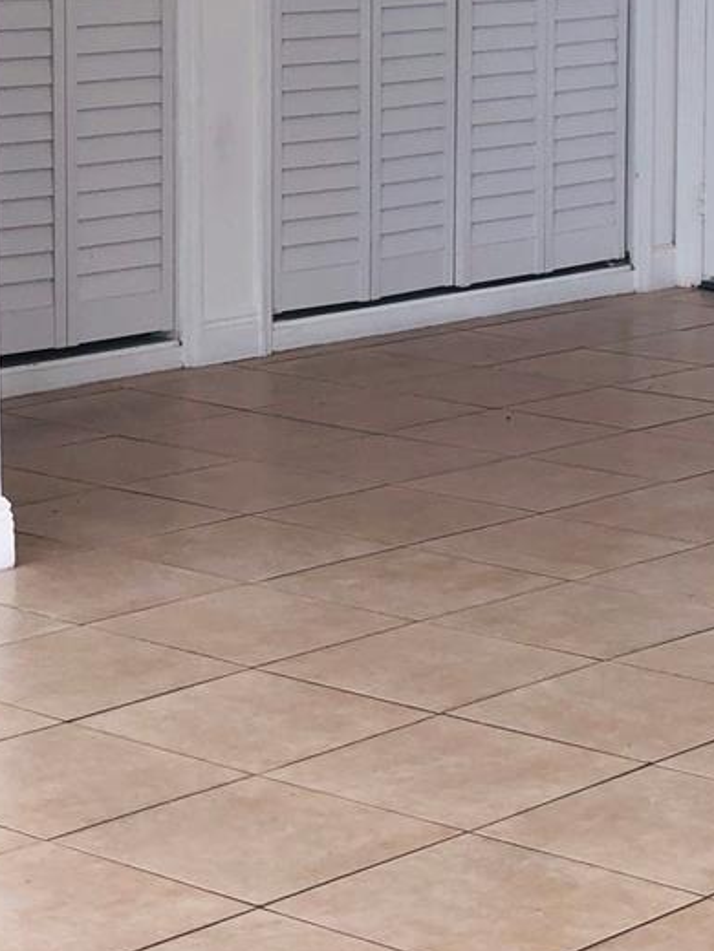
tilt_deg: -7.6
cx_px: 417
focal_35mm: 120
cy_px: 287
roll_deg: -0.7
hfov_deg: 12.3
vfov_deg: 16.4
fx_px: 3300
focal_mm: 6
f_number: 2.4
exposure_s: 1/355
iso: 16
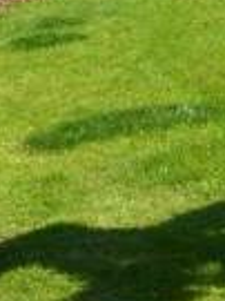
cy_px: -42
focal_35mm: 169
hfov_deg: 8.3
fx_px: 1467
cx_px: 459
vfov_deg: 11.5
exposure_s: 1/190
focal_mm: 5.8
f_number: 5.6
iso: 50
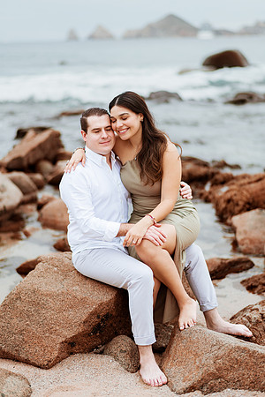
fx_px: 640
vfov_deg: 34.5
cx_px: 132
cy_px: 198
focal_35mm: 58
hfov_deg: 23.4
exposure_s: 1/640
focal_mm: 58
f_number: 1.4
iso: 125
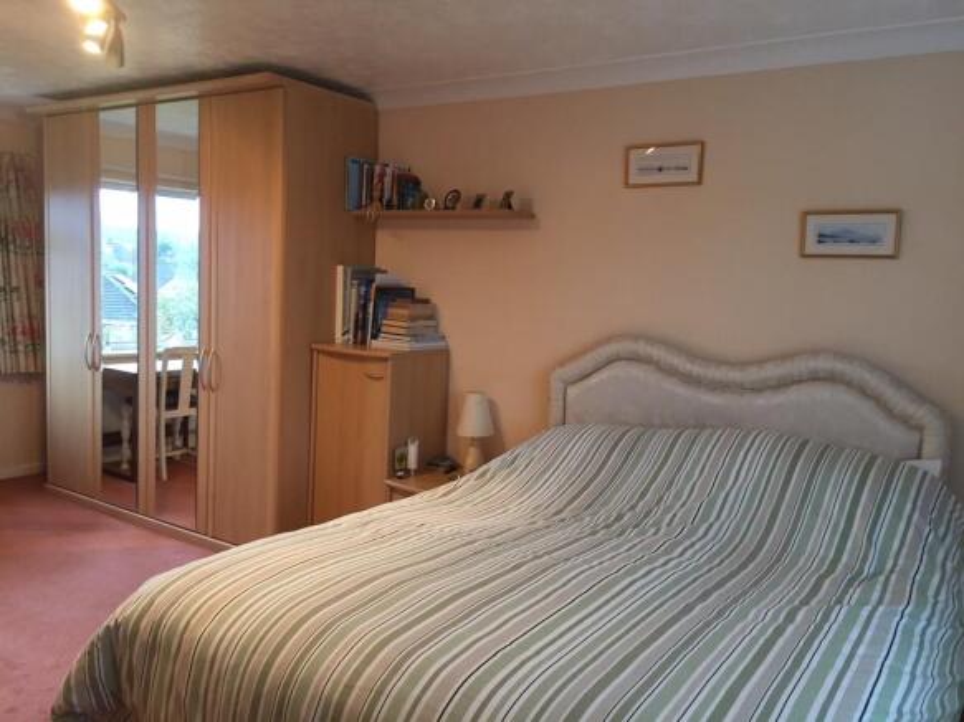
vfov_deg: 48.2
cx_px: 482
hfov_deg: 61.7
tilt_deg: -5.6
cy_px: 361
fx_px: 807
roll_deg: -0.3
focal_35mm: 29
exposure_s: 1/33
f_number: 2.2
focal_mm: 4.15
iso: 160
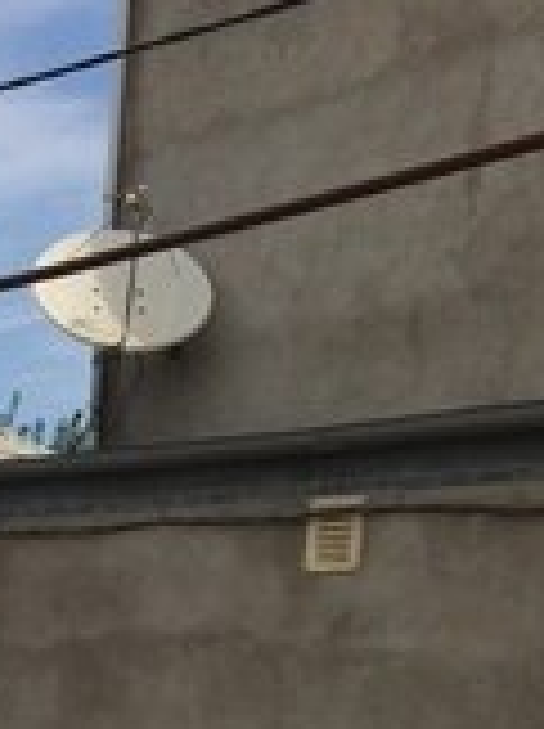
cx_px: -234
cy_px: 1080
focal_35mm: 89
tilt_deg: -11.7
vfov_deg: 19.4
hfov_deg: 15.5
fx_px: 1870
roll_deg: -1.5
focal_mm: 4.15
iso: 32
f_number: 2.2
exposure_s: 1/4115
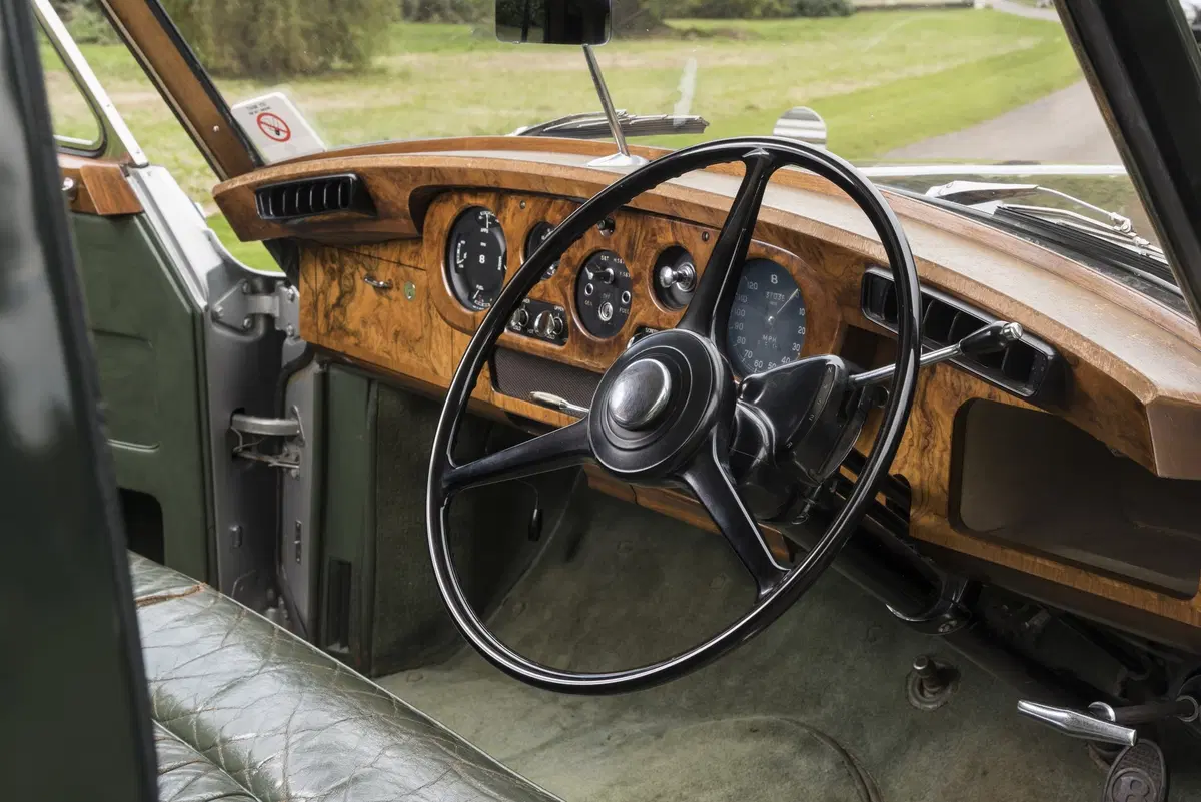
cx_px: 600
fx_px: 1669
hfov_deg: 39.6
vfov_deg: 27.0
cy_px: 401
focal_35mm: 50
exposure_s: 1/5
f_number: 11
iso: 125
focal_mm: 50
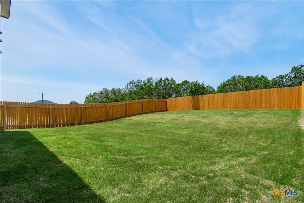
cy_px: 102
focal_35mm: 15
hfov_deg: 100.4
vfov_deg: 77.3
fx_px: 127
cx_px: 152
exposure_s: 1/250
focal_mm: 10
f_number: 9
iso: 100
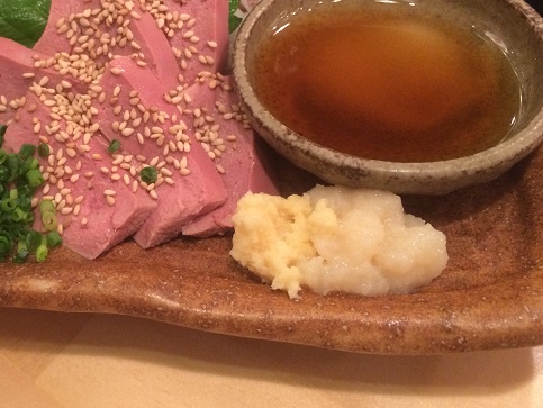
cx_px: 160
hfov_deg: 43.8
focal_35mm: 42
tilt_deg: -45.6
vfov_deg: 34.1
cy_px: 134
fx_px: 659
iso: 320
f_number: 2.2
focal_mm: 4.15
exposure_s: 1/24
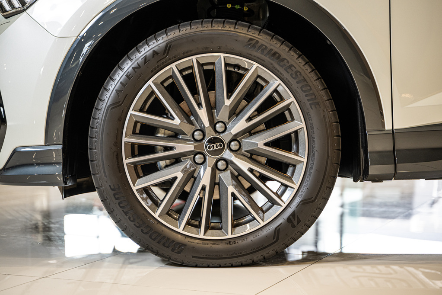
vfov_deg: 18.2
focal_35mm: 75
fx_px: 921
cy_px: 148
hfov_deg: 27.0
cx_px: 221
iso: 640
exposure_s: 1/160
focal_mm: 75
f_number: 2.8
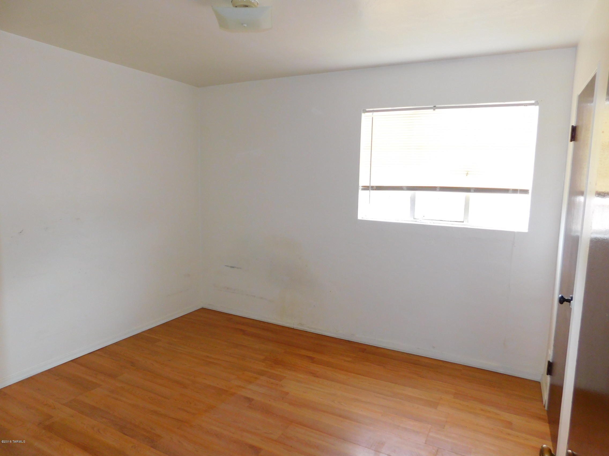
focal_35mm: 23
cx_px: 304
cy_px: 228
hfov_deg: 73.9
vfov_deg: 58.9
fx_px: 405
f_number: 3
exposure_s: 1/30
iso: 180
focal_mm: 4
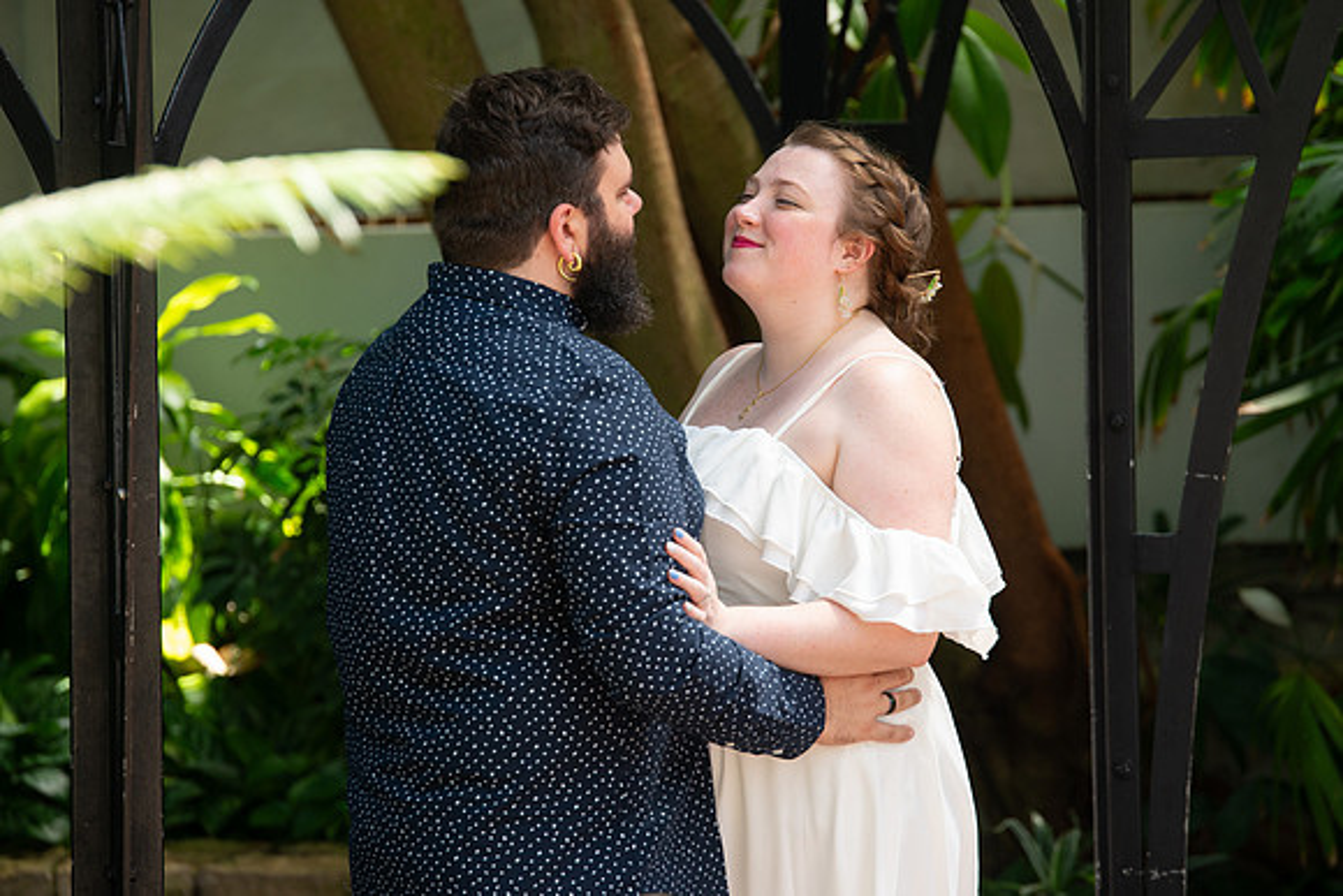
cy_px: 462
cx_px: 679
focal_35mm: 213
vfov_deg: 6.4
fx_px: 7964
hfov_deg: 9.6
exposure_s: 1/200
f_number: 5
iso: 640
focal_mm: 200
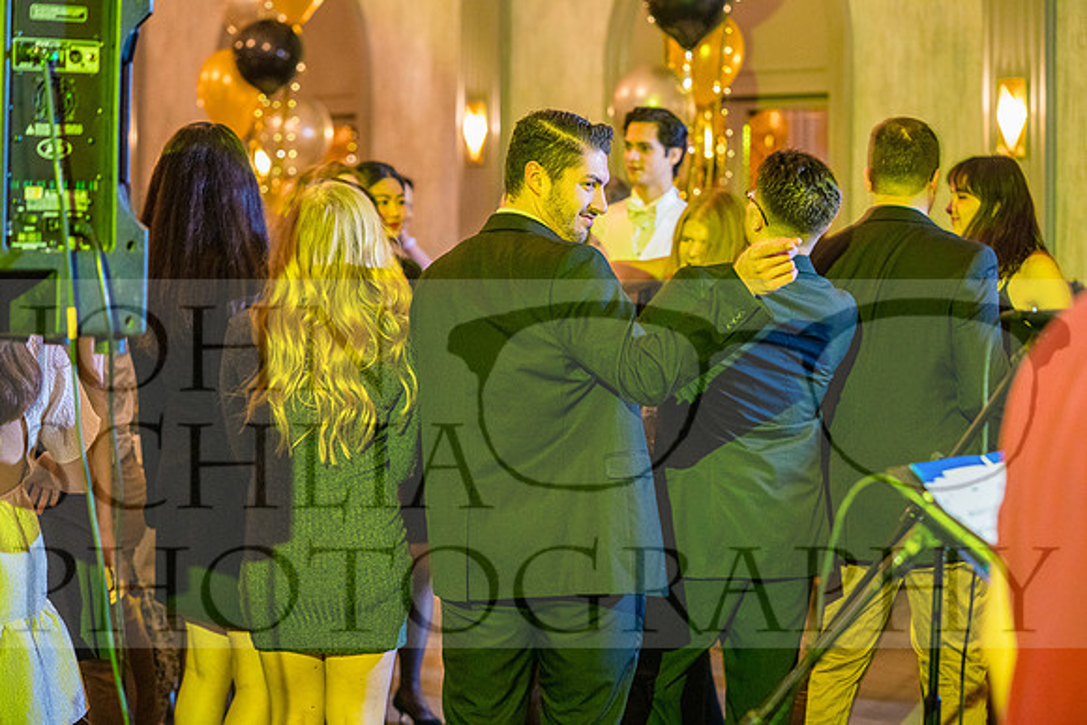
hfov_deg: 27.7
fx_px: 2205
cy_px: 362
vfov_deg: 18.7
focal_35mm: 73
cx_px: 544
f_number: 3.2
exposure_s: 1/30
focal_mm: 73
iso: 6400
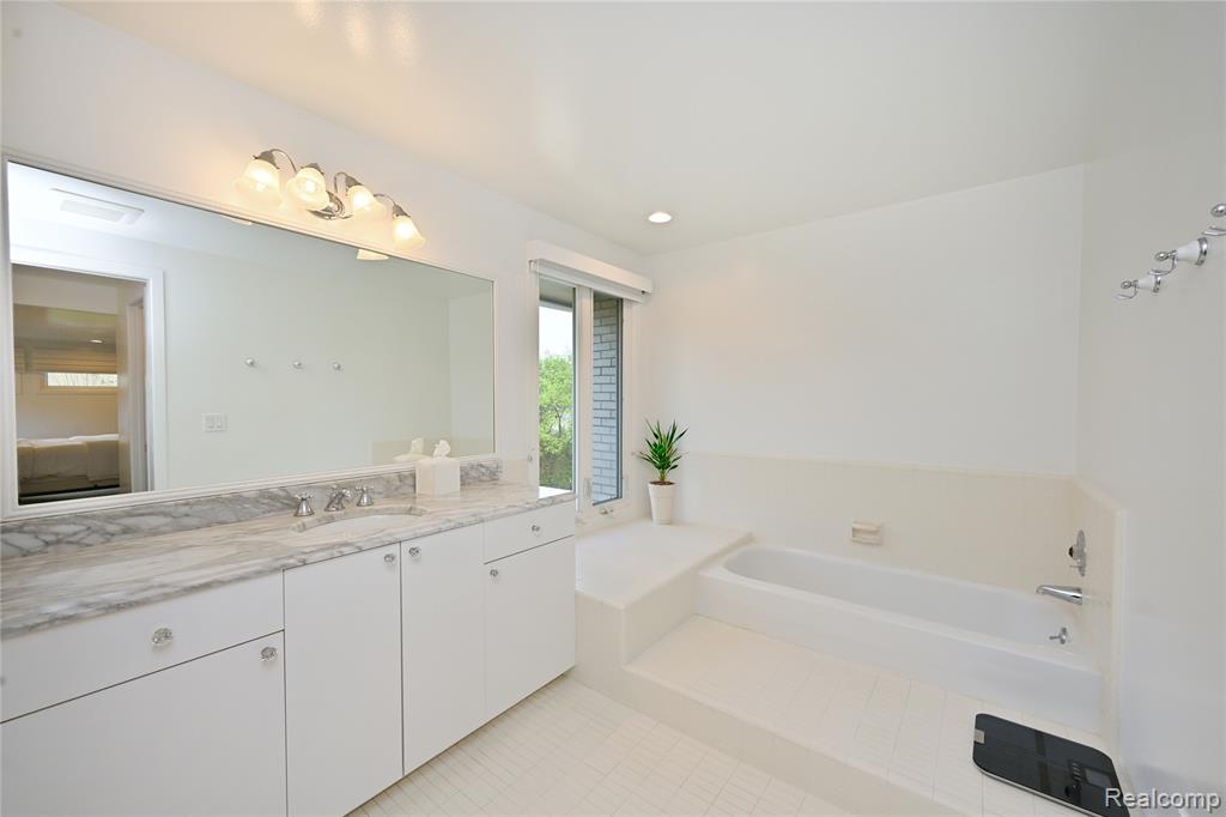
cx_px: 613
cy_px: 408
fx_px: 477
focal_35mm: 14
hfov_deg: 104.3
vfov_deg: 81.2
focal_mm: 14
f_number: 9
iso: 320
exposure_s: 1/80
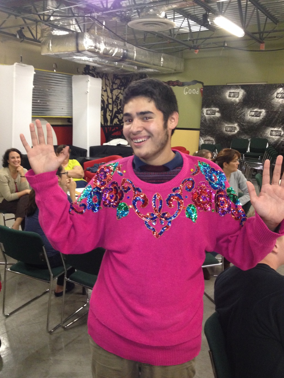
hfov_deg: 40.7
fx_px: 383
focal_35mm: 35
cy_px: 189
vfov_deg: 52.6
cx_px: 142
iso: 250
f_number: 2.4
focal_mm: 4.28
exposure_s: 1/20
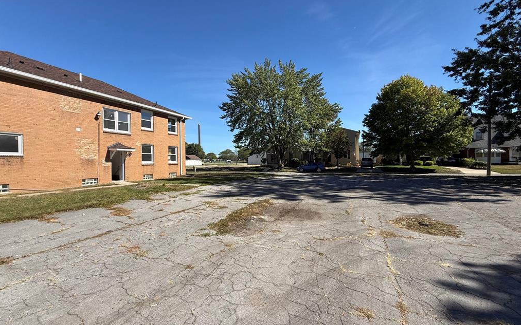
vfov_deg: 74.8
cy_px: 162
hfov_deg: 101.5
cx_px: 260
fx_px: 213
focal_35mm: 15
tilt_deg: -1.3
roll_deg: -2.3
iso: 50
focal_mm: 2.22
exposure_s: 1/1259
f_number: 2.2
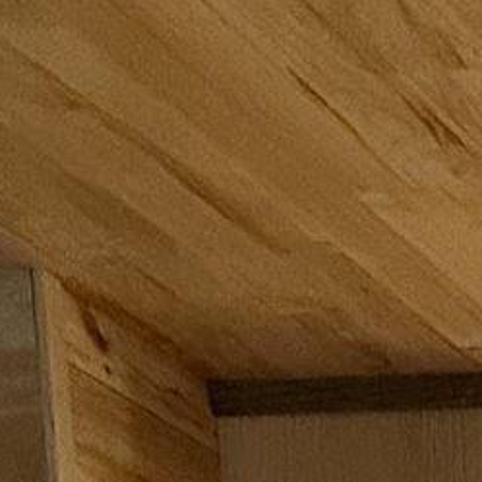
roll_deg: -0.6
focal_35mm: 196
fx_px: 3088
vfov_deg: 6.8
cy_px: 1951
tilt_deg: -11.2
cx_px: 1303
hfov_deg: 8.0
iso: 320
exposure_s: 1/60
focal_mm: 6.86
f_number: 1.78
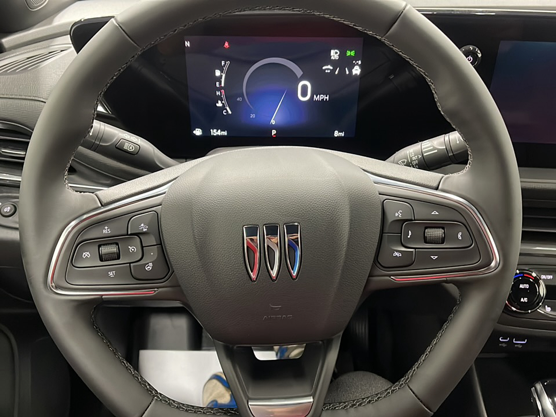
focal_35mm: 28
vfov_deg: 49.7
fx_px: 450
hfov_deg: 63.4
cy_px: 208
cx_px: 278
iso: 640
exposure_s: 1/40
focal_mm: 5.1
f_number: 1.6
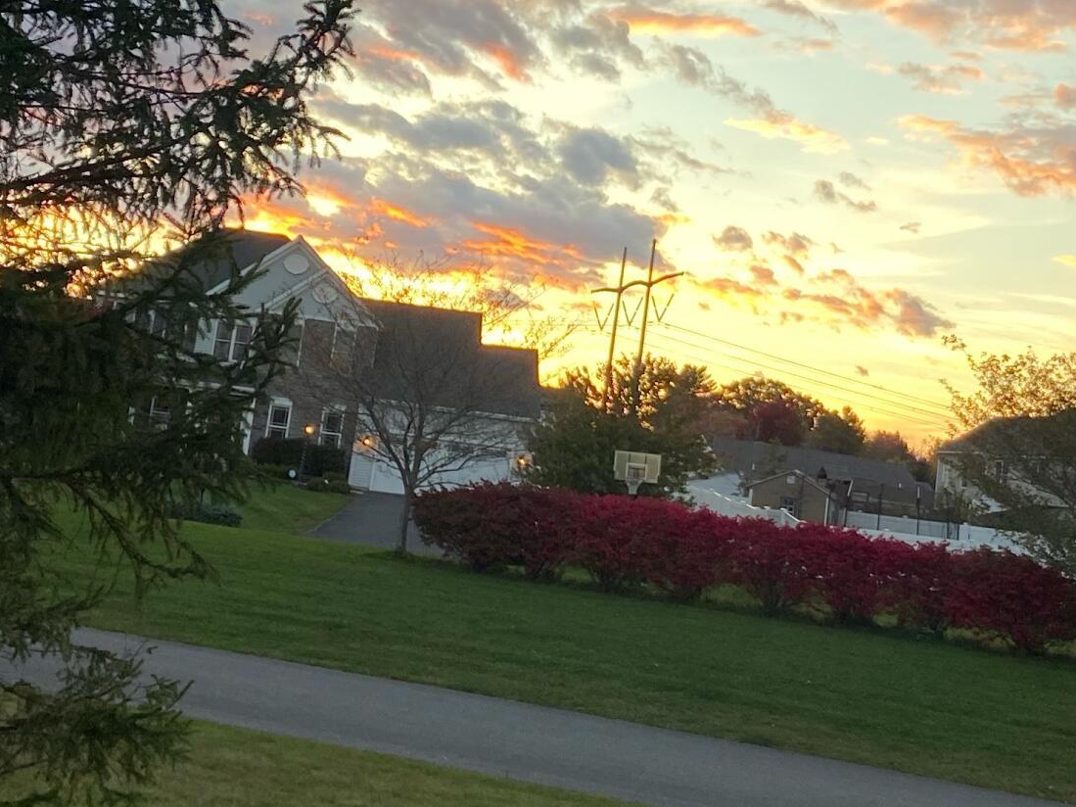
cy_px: 161
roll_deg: -7.3
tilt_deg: +9.1
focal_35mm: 71
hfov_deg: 27.4
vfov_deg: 20.5
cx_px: 592
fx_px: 2207
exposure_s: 1/121
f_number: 1.8
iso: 64
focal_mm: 4.25
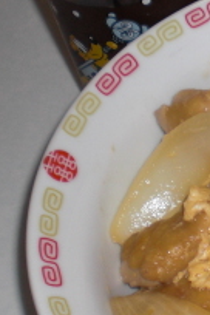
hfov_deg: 10.2
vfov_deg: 16.5
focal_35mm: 124
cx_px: 426
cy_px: 148
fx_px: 1085
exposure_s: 1/60
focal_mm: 6.3
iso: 64
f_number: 3.1
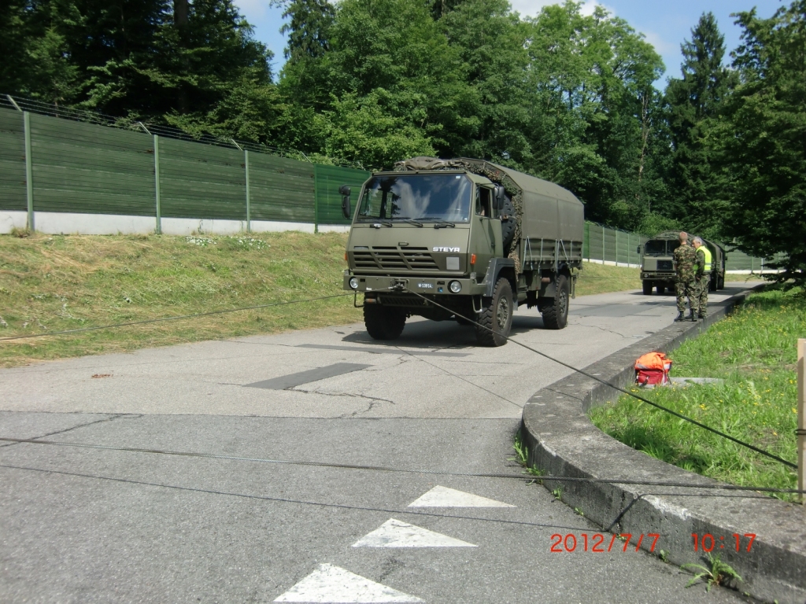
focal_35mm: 34
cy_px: 302
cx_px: 403
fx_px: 792
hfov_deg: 54.0
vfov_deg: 41.8
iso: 64
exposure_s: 1/640
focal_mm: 6.1
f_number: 3.6
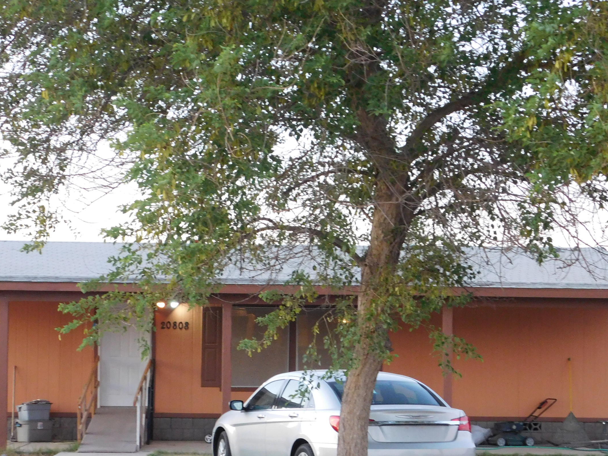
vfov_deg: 20.4
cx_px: 270
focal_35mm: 72
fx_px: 1265
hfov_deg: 27.0
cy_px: 306
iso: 400
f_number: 3.8
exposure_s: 1/20
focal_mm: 9
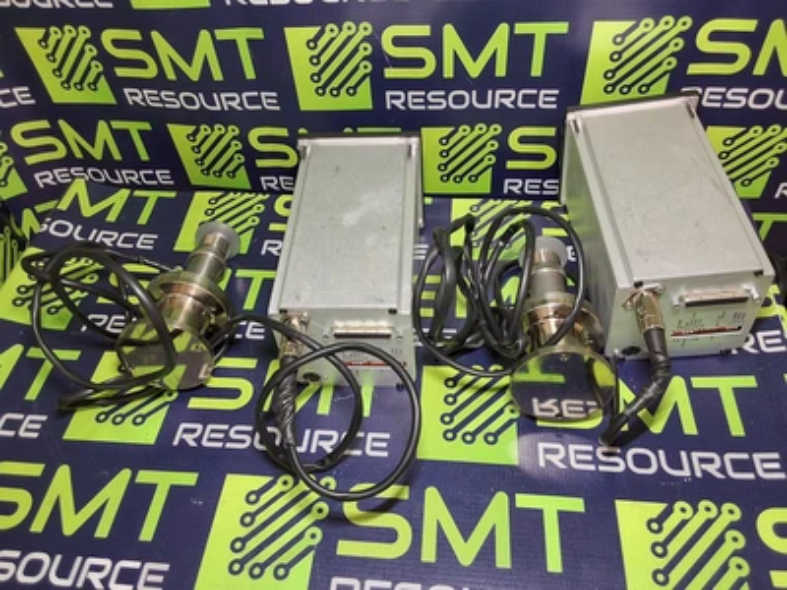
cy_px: 295
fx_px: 637
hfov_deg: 63.4
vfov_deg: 49.7
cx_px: 394
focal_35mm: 28
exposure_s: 1/40
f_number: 1.9
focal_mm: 2.91
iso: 125
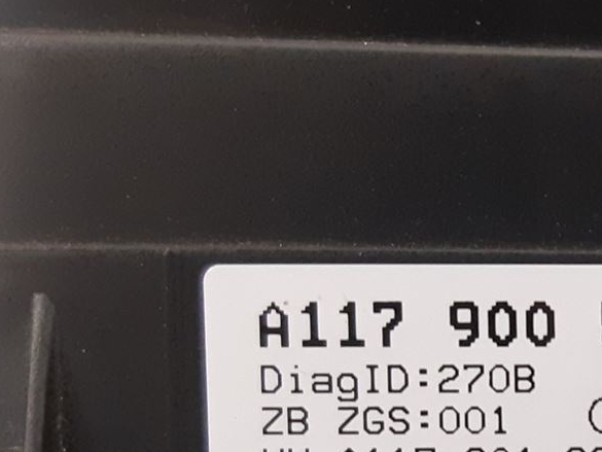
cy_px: 513
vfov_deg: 15.7
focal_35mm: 91
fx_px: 1583
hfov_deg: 19.9
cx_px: 764
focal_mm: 3.93
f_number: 1.7
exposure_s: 1/50
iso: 250
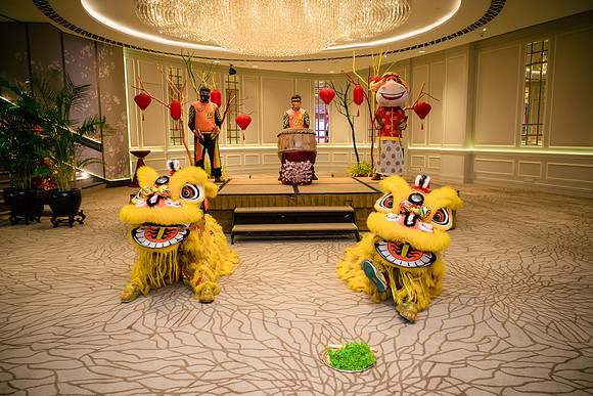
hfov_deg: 71.6
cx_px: 296
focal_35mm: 25
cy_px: 198
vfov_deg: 51.4
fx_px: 411
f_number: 2.8
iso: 1000
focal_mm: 12
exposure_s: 1/160
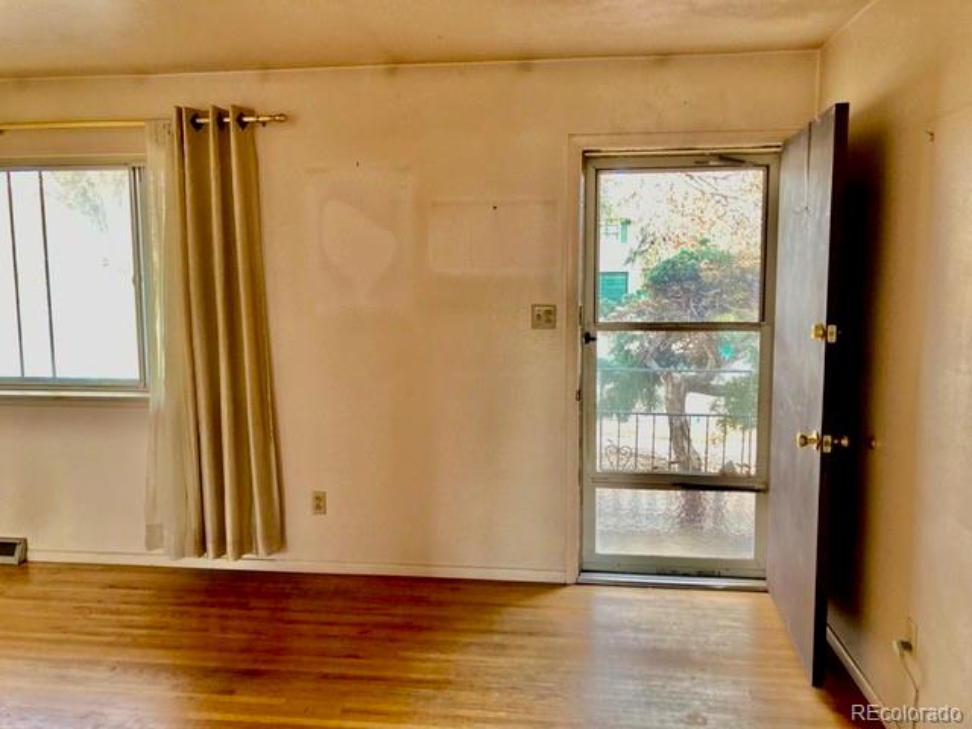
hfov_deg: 63.4
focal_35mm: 28
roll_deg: -0.3
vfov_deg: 49.7
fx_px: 786
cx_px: 486
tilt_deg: -6.3
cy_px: 364
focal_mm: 3.99
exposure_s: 1/60
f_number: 1.8
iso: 200
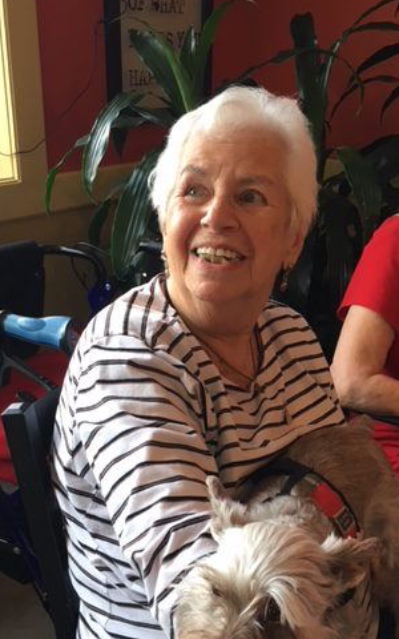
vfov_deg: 47.9
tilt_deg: -23.8
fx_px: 713
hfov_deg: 31.2
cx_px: 184
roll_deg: -1.9
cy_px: 386
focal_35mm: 41
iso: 32
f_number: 2.2
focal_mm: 4.15
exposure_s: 1/30
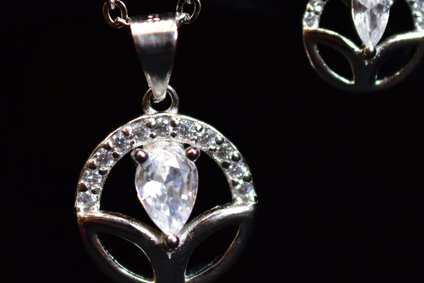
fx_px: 1920
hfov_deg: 12.6
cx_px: 164
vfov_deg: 8.4
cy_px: 52
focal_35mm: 163
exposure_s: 1/250
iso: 800
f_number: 3.2
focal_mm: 40
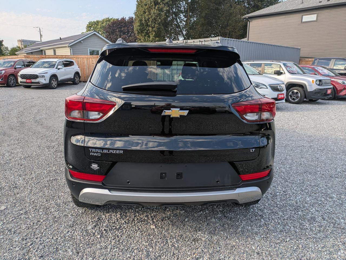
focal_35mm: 25
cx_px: 173
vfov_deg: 54.9
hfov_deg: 69.4
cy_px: 130
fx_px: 250
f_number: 1.89
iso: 45
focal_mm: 5.43
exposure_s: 1/935
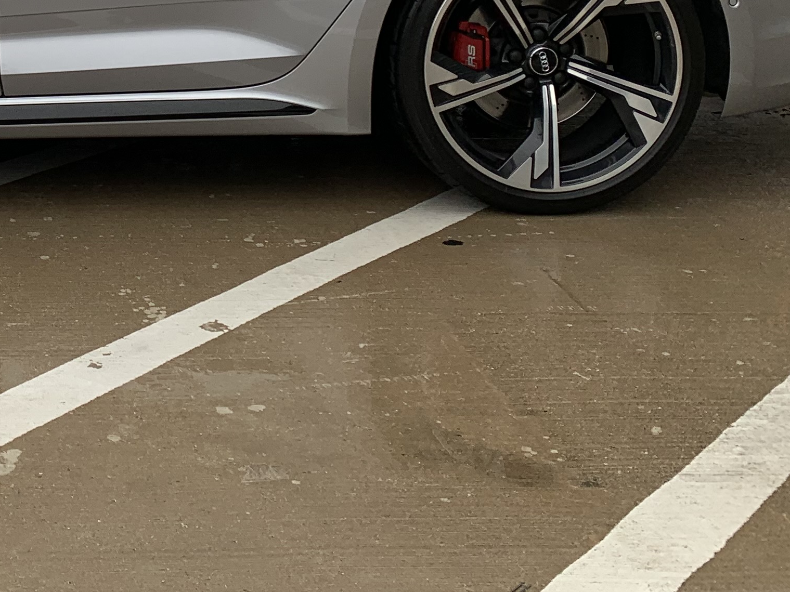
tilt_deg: -5.7
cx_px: -57
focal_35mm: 69
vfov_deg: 19.9
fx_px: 1575
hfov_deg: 26.2
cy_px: -138
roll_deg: +0.3
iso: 25
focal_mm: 4.25
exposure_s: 1/369
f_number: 1.8
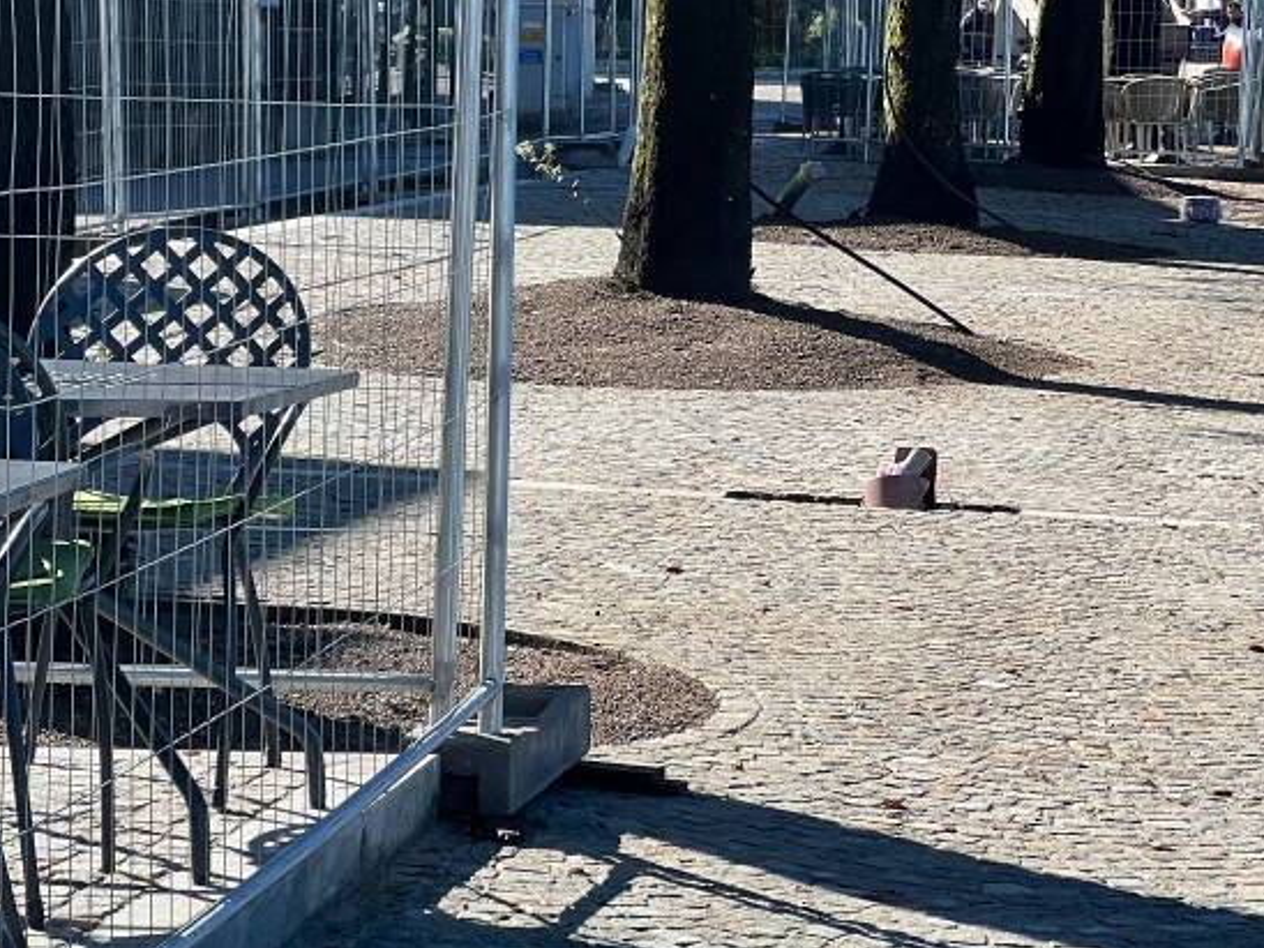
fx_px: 5258
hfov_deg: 13.6
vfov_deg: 10.2
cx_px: 1172
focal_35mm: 144
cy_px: 72
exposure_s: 1/395
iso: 32
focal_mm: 9
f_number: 2.8
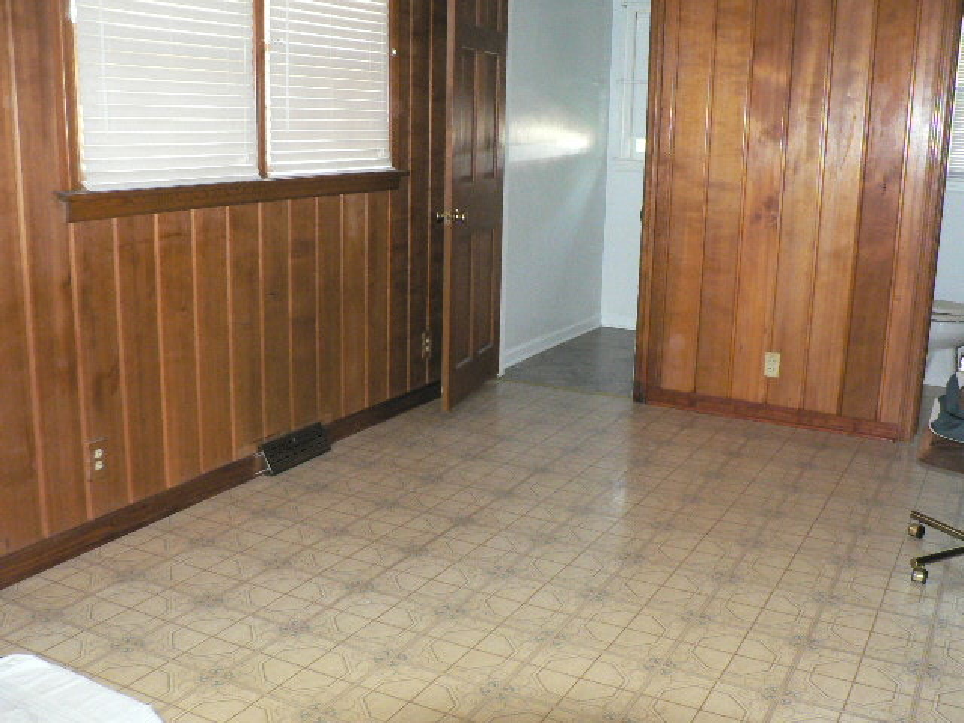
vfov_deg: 39.7
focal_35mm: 36
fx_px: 1003
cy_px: 362
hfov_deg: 51.4
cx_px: 482
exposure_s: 1/60
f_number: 2.8
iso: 400
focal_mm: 6
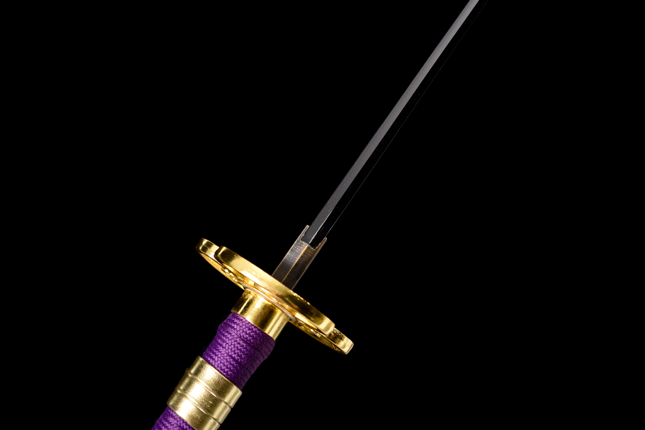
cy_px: 215
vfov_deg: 22.6
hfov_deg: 33.4
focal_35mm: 60
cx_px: 322
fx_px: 1075
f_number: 9
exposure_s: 1/160
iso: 200
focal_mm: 60
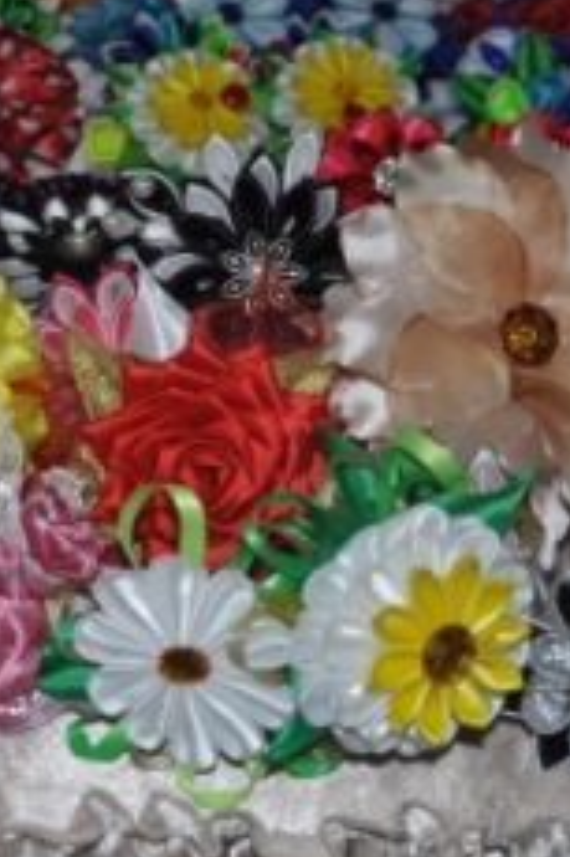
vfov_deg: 26.6
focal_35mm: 76
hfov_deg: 17.9
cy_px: 350
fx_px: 1808
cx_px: 194
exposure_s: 1/60
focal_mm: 26
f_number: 4
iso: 280
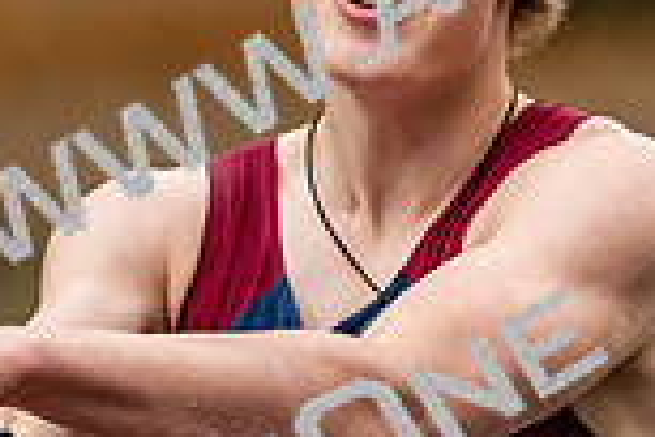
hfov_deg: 1.4
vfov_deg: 0.9
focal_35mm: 1513
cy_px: 276
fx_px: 27526
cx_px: 479
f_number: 4.5
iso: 2200
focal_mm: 400
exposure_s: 1/2500
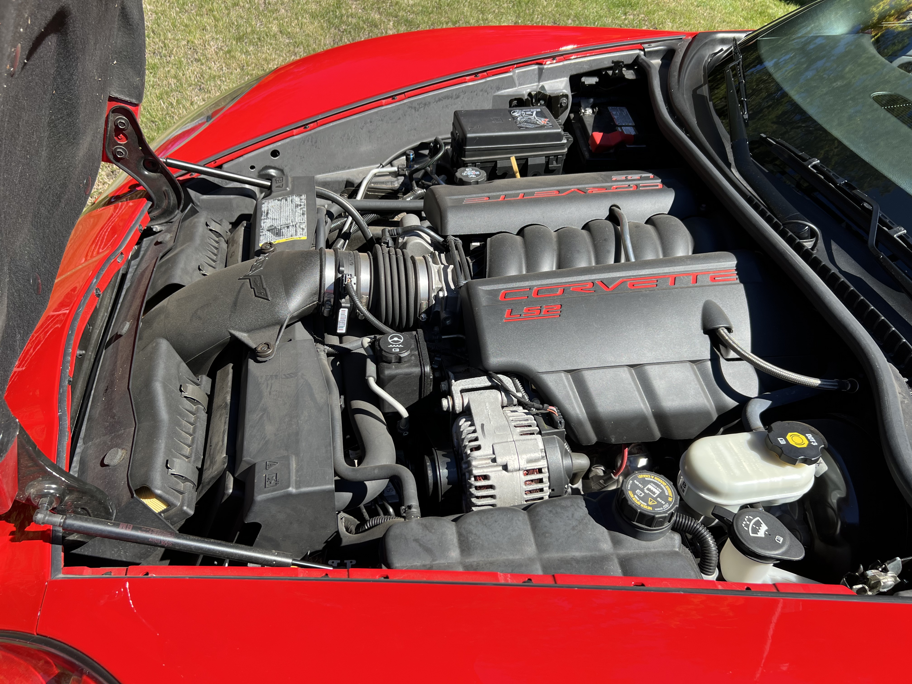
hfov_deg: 67.3
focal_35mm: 26
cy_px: 342
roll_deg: -8.3
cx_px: 456
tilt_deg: -40.4
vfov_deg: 53.1
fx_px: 685
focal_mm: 5.7
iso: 50
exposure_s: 1/1531
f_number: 1.5
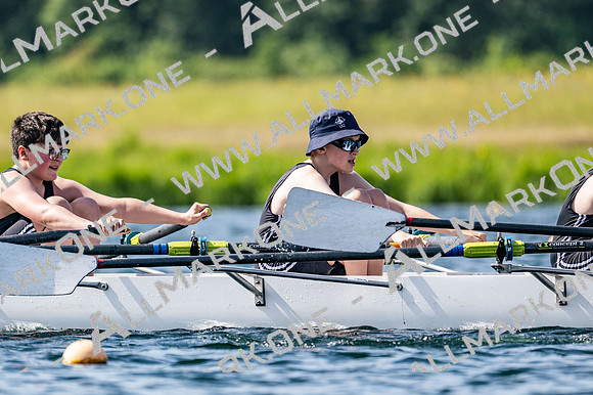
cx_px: 296
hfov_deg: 3.4
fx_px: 9877
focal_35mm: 600
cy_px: 198
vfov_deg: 2.3
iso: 250
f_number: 4.5
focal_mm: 400
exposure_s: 1/2500
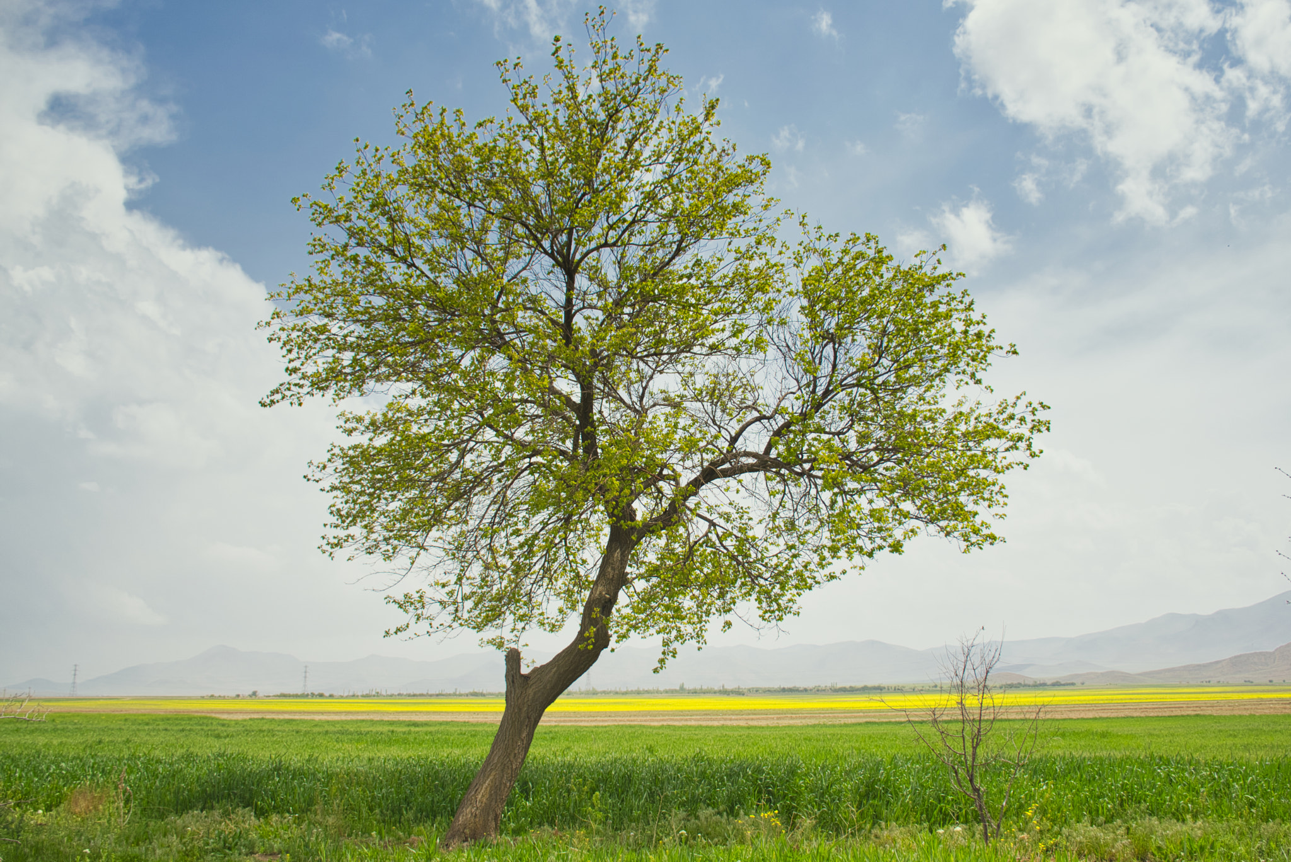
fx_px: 1076
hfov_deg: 61.9
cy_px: 431
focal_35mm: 30
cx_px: 646
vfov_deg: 43.7
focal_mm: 20
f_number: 3.5
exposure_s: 1/400
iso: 100
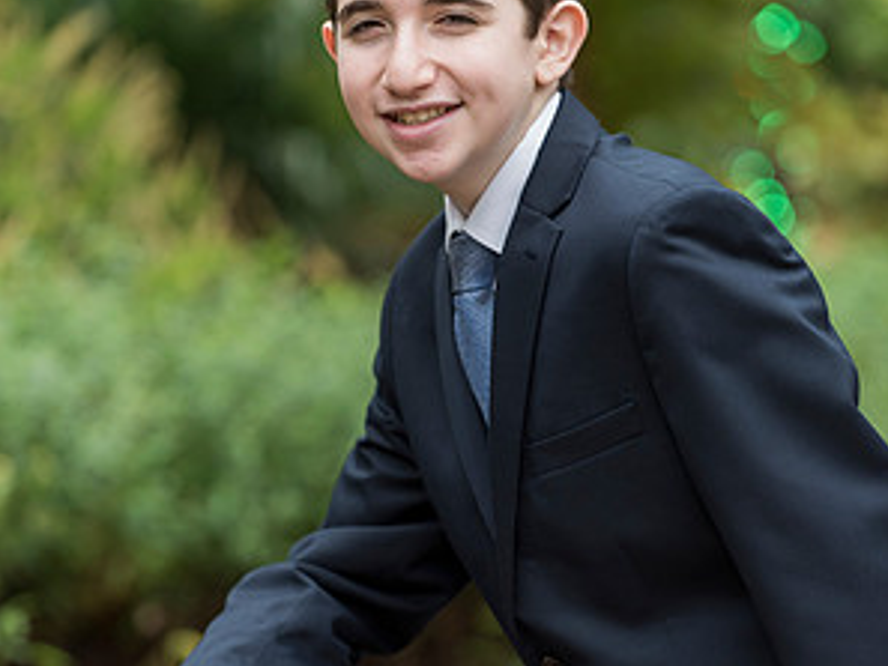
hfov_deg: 8.8
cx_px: 445
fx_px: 5800
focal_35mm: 226
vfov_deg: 6.6
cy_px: 361
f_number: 3.5
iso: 400
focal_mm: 155
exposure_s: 1/500
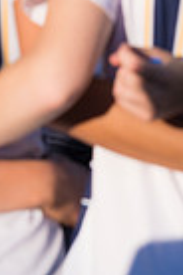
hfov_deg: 2.2
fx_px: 4803
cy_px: -109
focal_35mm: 630
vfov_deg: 3.3
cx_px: 78
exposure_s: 1/1250
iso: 250
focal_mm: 150
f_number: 5.6
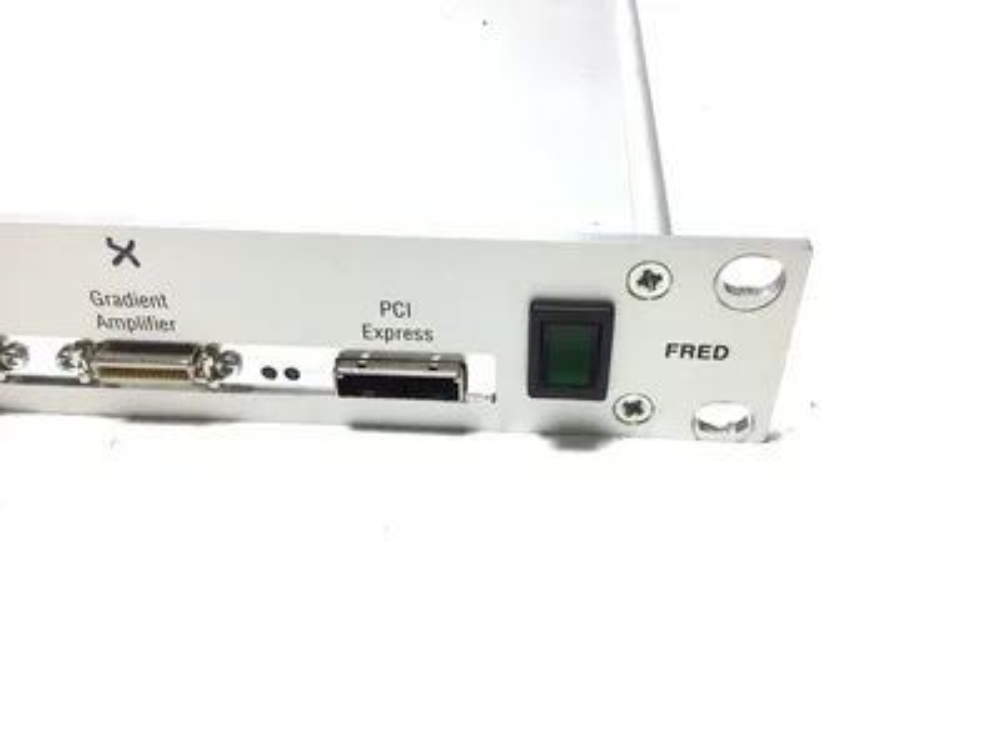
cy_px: 376
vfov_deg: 45.4
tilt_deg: -39.3
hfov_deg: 58.4
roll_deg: +0.6
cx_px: 500
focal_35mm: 31
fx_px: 896
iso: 32
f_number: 2.4
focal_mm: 3.3
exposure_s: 1/120
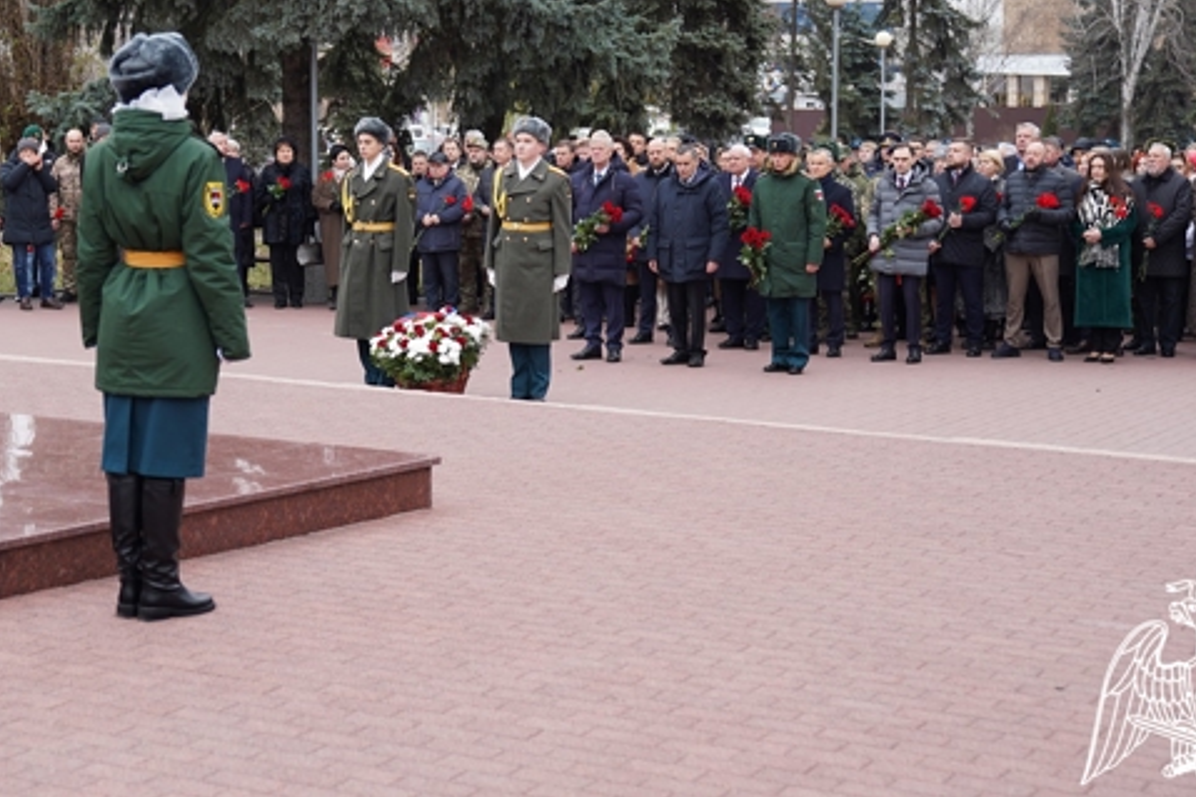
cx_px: 464
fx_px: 2391
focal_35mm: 72
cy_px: 222
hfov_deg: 28.0
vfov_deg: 18.8
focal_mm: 46
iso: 160
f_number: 2.8
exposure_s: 1/50
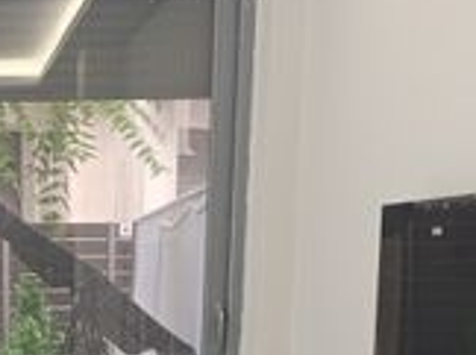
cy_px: 590
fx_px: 1249
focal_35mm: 91
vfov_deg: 14.6
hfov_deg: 20.5
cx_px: -62
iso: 800
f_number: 1.6
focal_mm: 6.14
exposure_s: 1/100
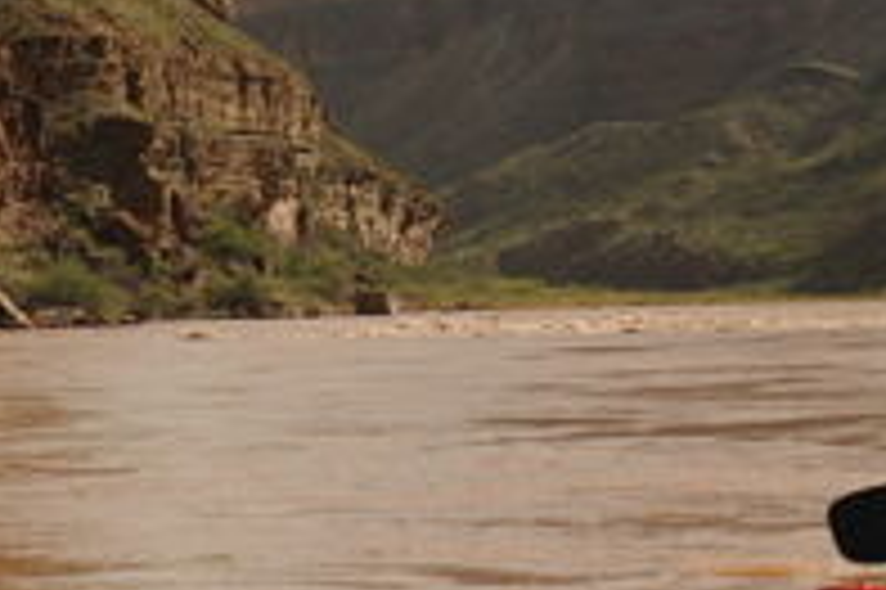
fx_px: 3492
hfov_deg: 14.4
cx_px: 643
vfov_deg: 9.4
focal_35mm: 142
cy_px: -266
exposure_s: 1/400
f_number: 8
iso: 200
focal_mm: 35
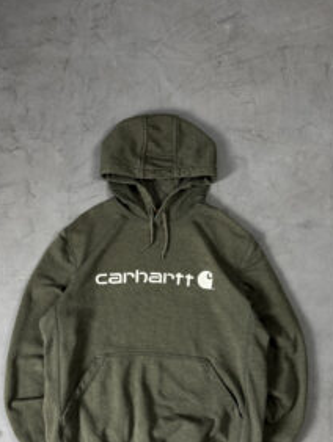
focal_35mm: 34
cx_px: 163
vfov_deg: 52.9
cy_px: 293
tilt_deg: -83.7
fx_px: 435
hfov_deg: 41.8
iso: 200
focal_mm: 6.76
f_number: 1.78
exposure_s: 1/60
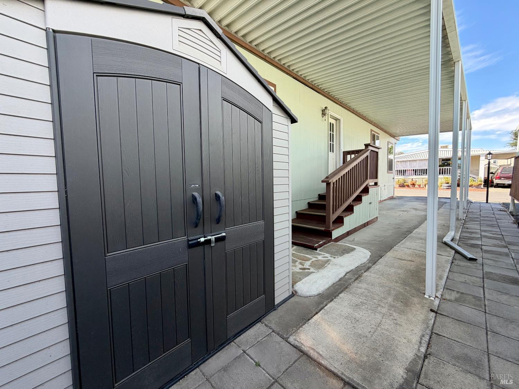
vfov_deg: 85.7
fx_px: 210
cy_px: 194
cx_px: 260
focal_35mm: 14
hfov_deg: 102.1
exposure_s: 1/192
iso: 64
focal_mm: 2.22
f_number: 2.2
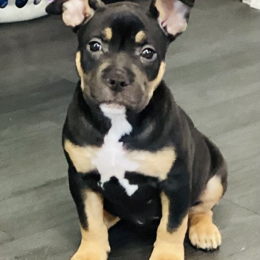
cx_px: 129
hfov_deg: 44.9
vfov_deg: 44.9
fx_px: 314
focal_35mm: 37
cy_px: 143
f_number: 2.4
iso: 400
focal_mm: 3.3
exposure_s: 1/40
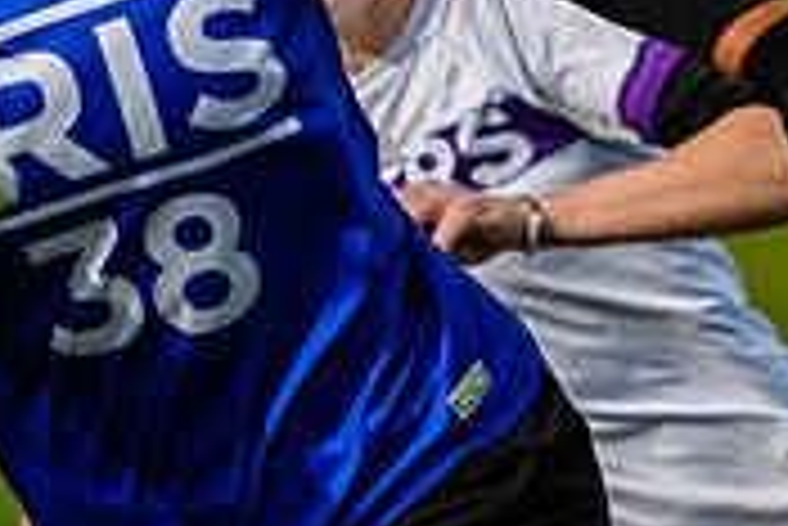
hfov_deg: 2.7
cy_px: 187
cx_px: 203
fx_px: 16912
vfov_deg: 1.8
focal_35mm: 772
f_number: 3.2
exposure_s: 1/2000
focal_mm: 155
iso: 100
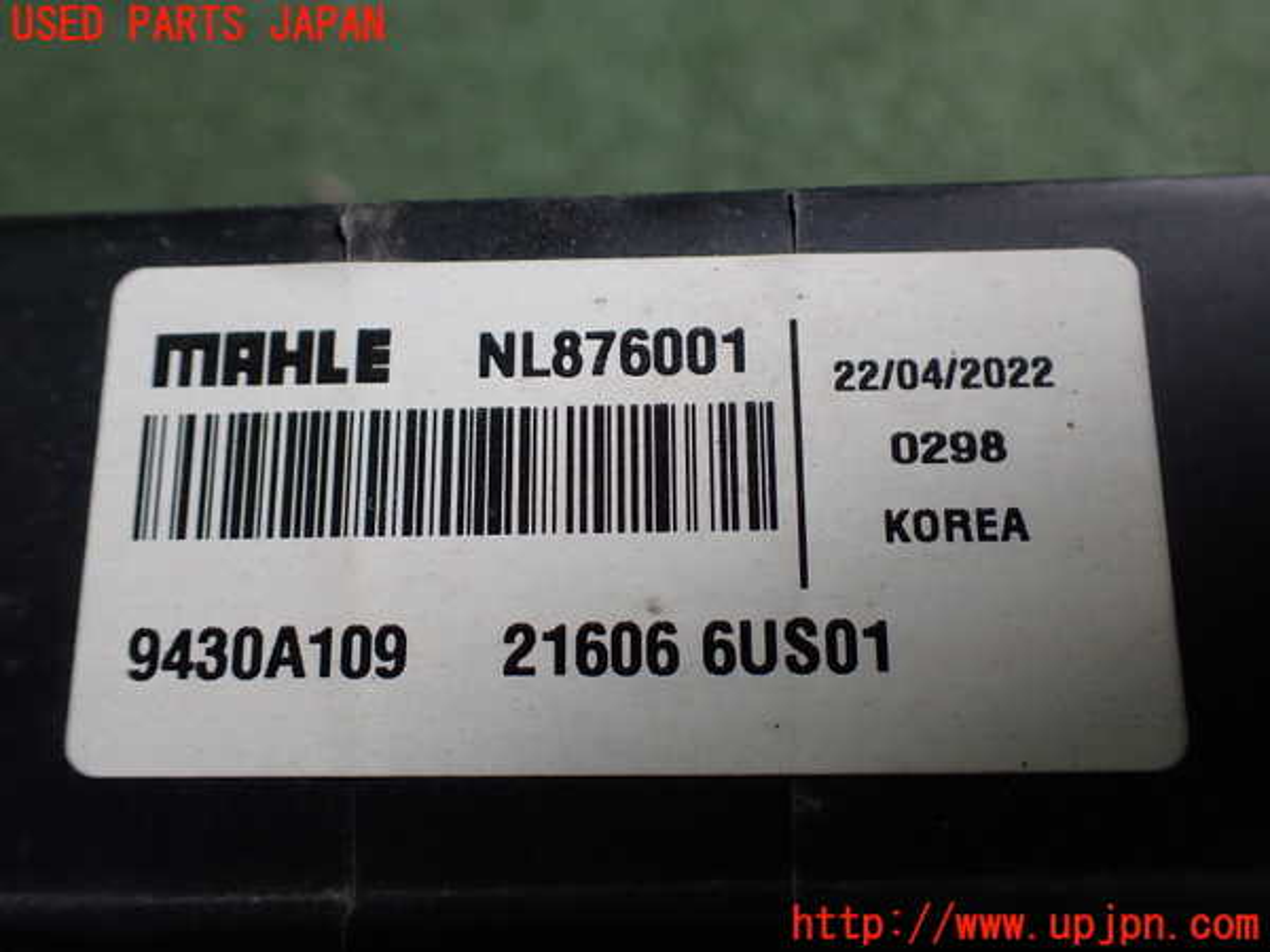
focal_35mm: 30
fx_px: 1101
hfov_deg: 60.0
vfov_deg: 46.8
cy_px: 476
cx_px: 635
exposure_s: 1/125
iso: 200
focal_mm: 5.4
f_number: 2.3
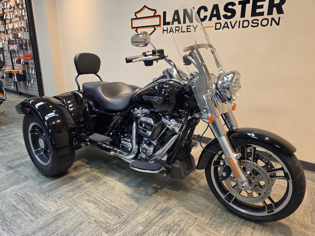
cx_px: 158
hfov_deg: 73.9
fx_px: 209
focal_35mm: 23
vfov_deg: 58.9
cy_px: 118
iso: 100
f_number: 1.4
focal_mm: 6.5
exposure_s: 1/120
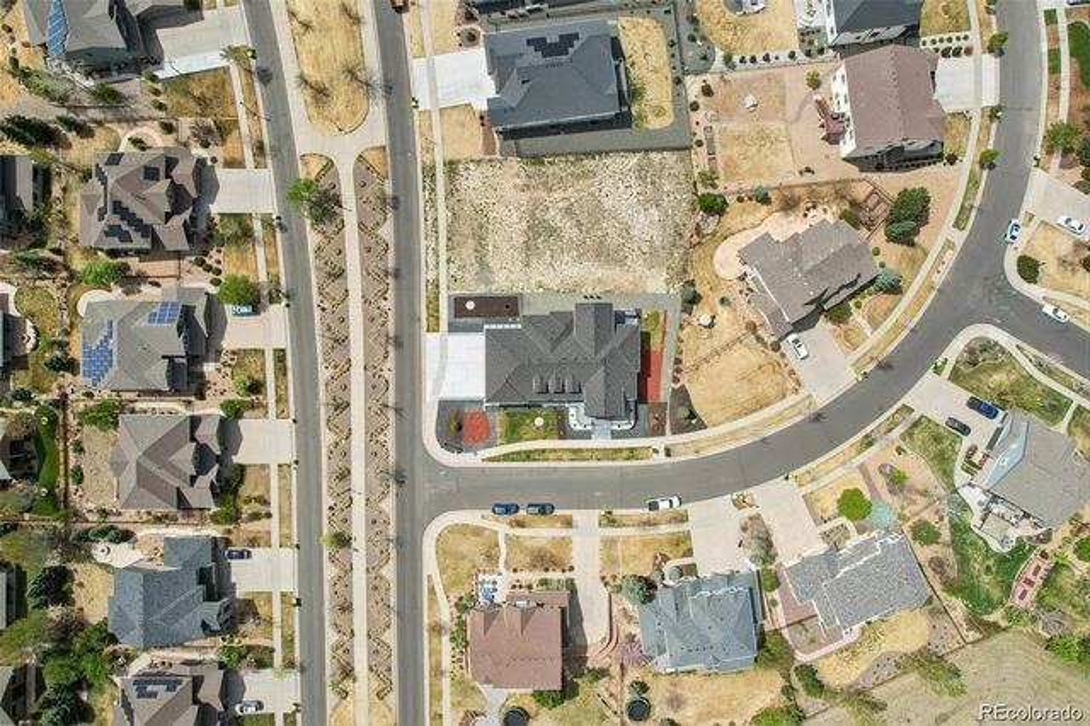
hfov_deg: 78.6
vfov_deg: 57.2
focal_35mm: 22
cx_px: 545
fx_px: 666
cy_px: 363
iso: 110
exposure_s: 1/2000
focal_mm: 8.4
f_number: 2.8
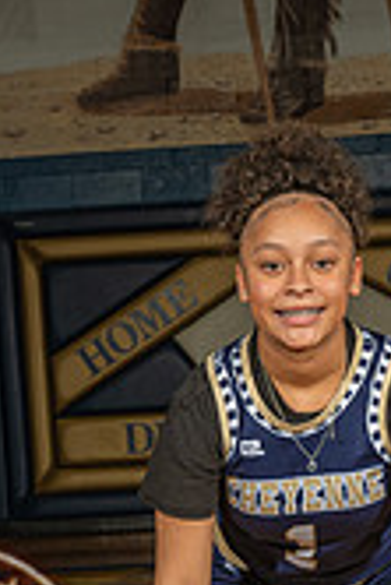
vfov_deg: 16.7
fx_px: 1935
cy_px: 620
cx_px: 289
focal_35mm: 119
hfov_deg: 11.5
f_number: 7.1
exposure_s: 1/200
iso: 160
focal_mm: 44
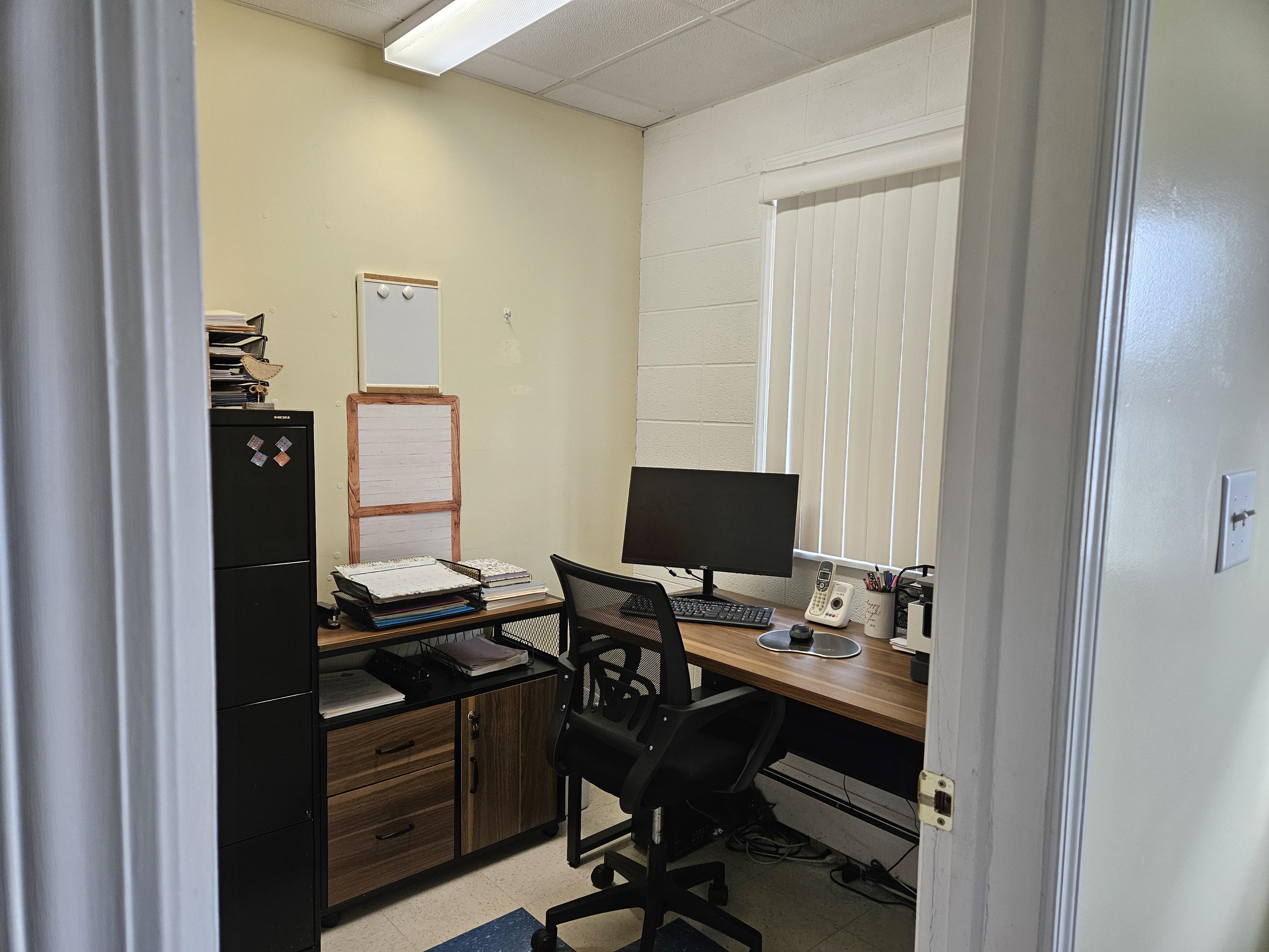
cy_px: 476
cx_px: 634
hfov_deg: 73.9
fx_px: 843
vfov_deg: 58.9
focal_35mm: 23
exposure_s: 1/120
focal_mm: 5.4
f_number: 1.8
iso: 160
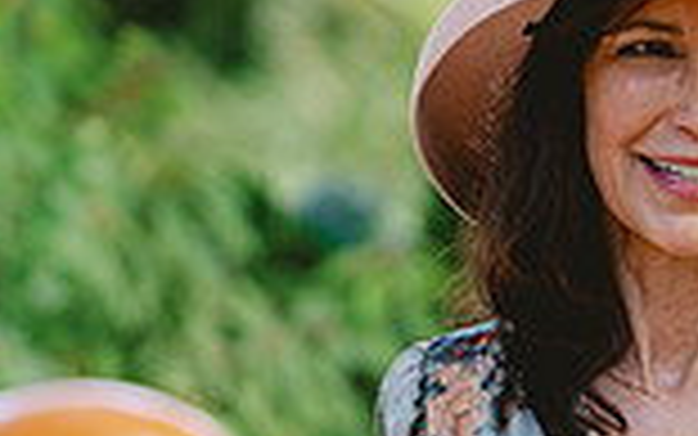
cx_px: 941
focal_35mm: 495
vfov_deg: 2.7
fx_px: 9420
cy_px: 609
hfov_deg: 4.2
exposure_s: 1/100
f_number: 3.2
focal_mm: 130
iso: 400
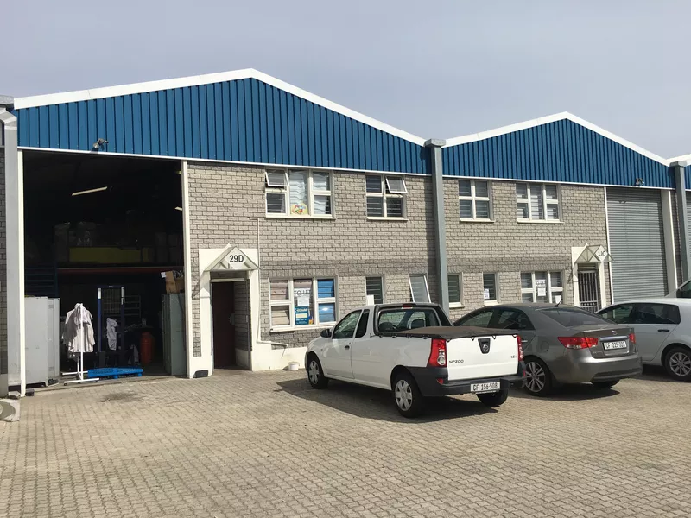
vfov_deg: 48.2
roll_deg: +2.6
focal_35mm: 29
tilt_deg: +4.1
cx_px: 346
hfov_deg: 61.7
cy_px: 259
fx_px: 579
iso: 25
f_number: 2.2
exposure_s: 1/3497
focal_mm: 4.15
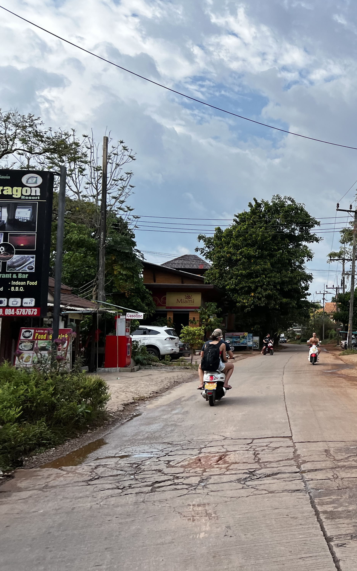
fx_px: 576
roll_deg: +0.7
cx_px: 382
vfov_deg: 52.7
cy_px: 287
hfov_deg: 31.1
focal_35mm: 37
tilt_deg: +6.0
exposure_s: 1/2008
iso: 50
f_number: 1.5
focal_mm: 5.7
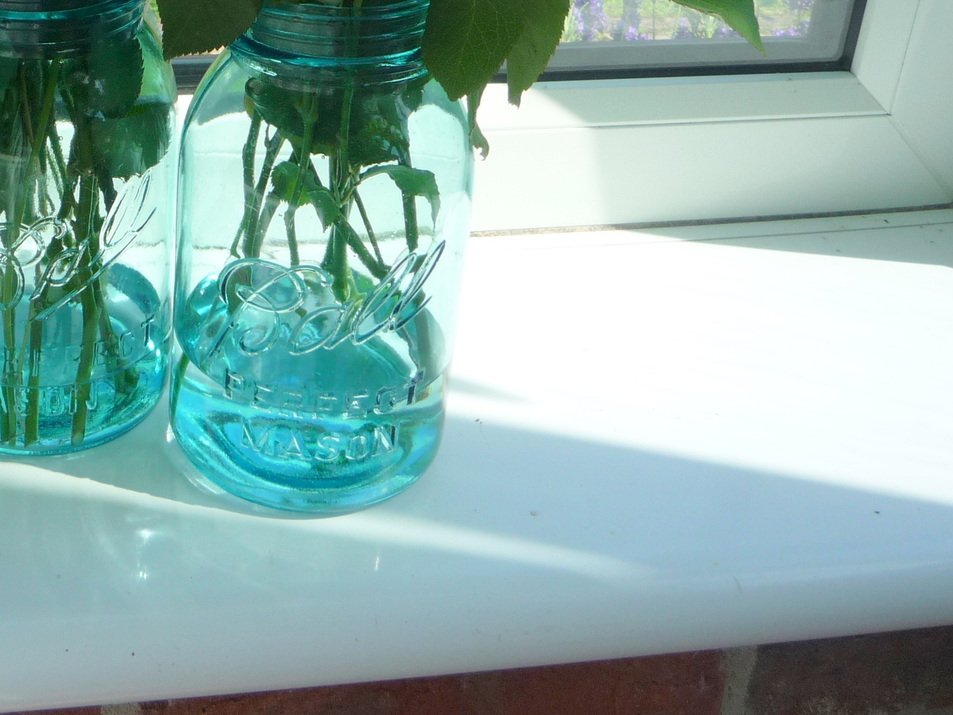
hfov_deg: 32.8
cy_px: 73
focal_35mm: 56
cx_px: 118
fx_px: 1542
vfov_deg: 25.3
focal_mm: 5.2
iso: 100
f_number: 4
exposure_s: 1/320
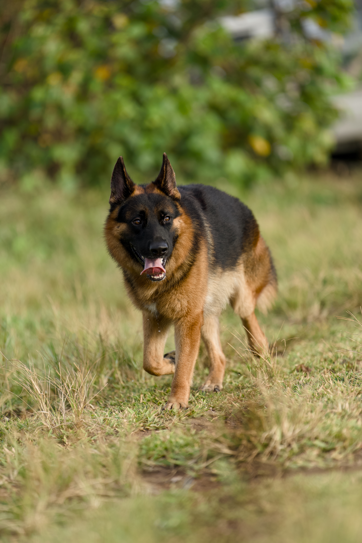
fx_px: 3016
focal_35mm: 200
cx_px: 181
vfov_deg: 10.3
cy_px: 272
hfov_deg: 6.9
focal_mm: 200
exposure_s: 1/1000
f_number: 2.8
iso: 250
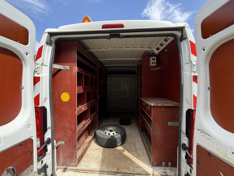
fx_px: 95
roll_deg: -0.1
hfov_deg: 102.1
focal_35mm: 14
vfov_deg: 85.7
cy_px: 88
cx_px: 117
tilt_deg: -2.3
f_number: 2.2
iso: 50
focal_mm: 2.22
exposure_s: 1/502
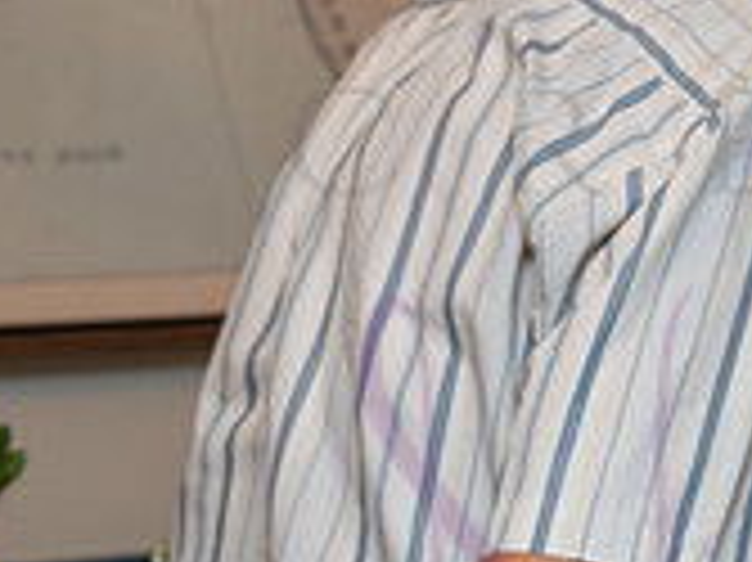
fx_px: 4363
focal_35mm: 201
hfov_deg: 9.6
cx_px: 1115
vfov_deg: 7.4
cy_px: 361
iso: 800
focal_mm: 59
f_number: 6.3
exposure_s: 1/60
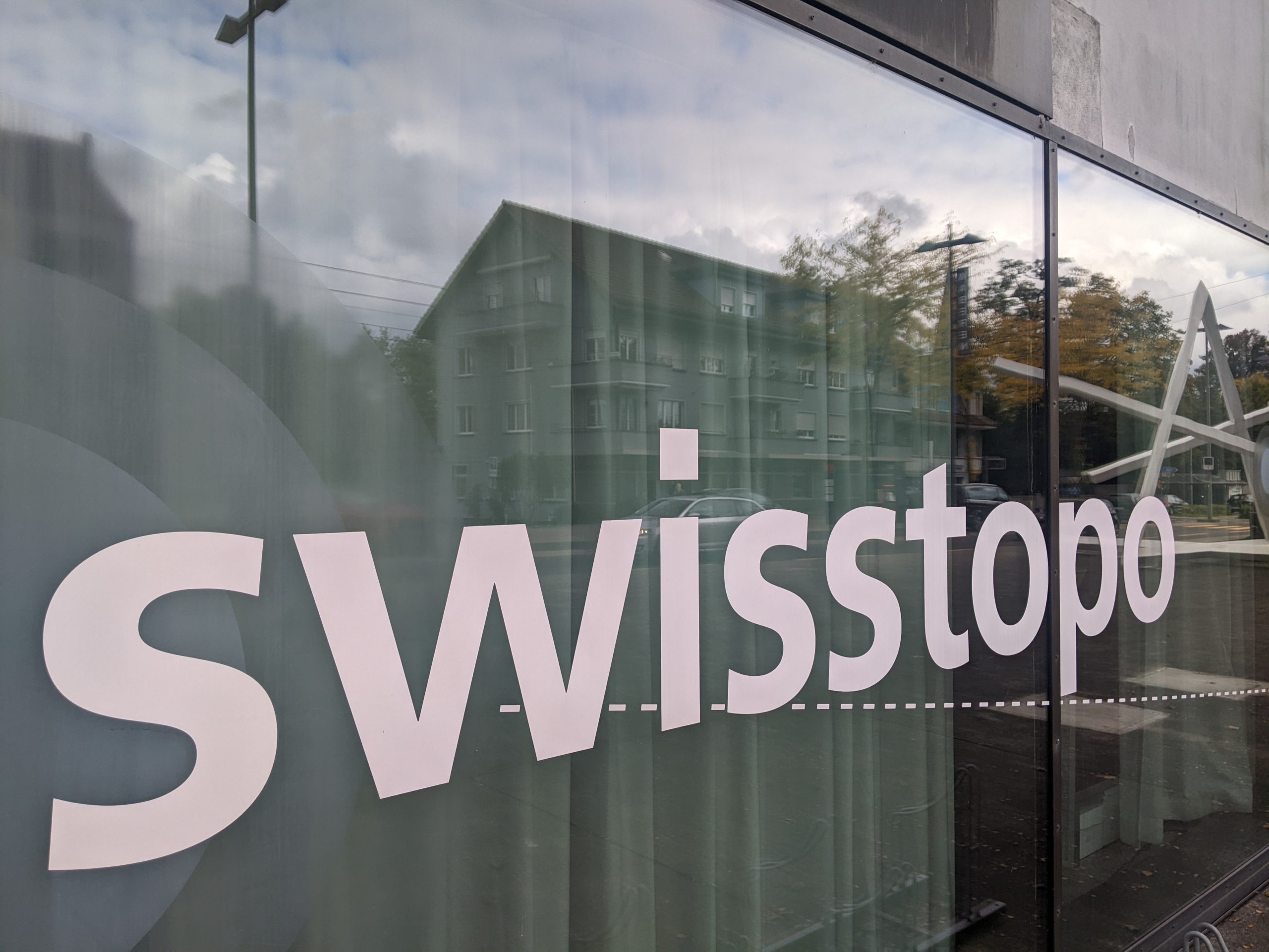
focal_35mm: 27
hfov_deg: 65.3
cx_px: 634
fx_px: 990
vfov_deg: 51.4
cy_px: 476
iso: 54
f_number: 1.8
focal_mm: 4.44
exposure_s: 1/1309
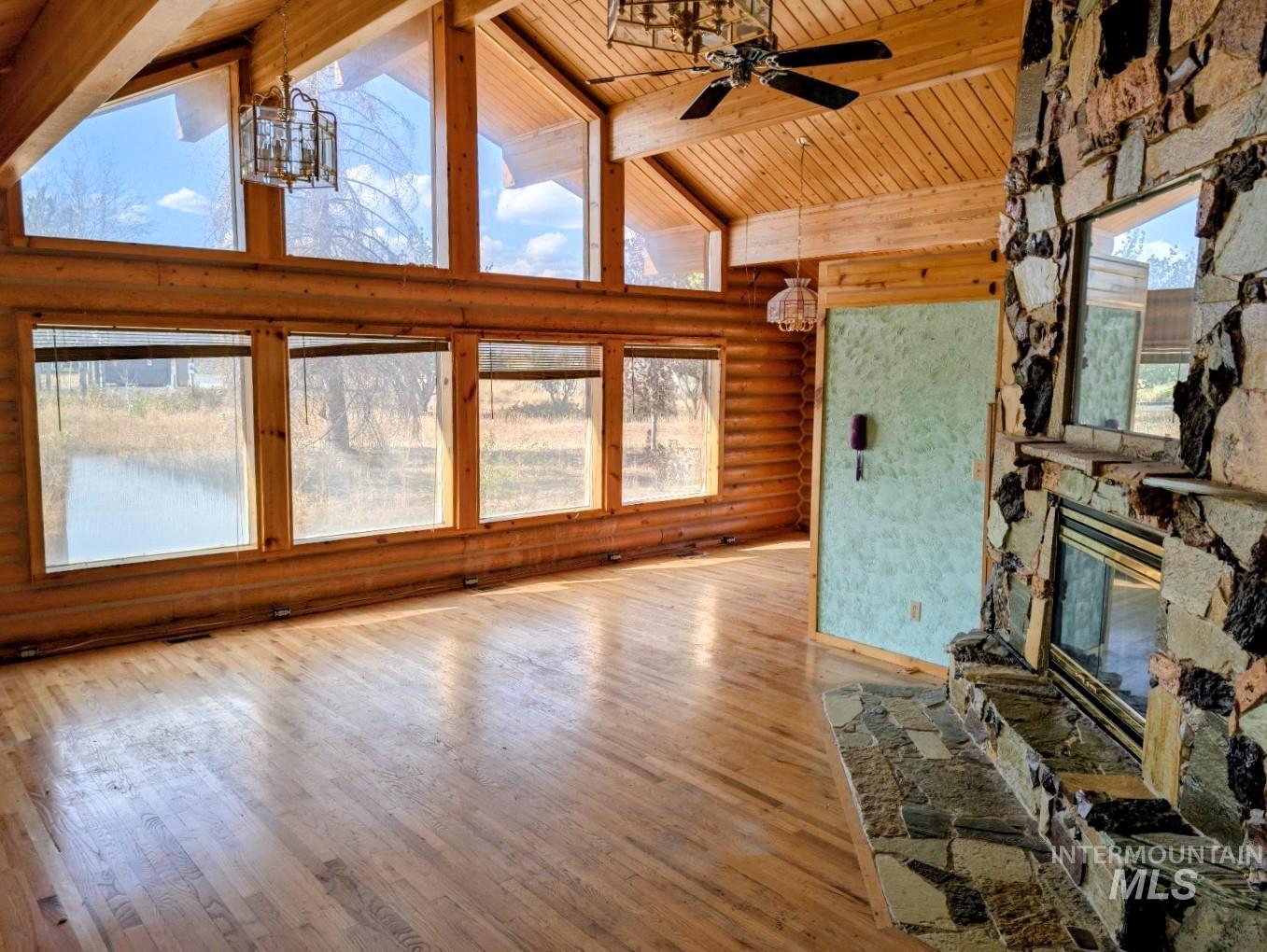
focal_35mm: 24
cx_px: 634
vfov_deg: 56.9
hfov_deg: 71.6
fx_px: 879
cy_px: 476
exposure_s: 1/369
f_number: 1.68
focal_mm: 6.9
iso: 19
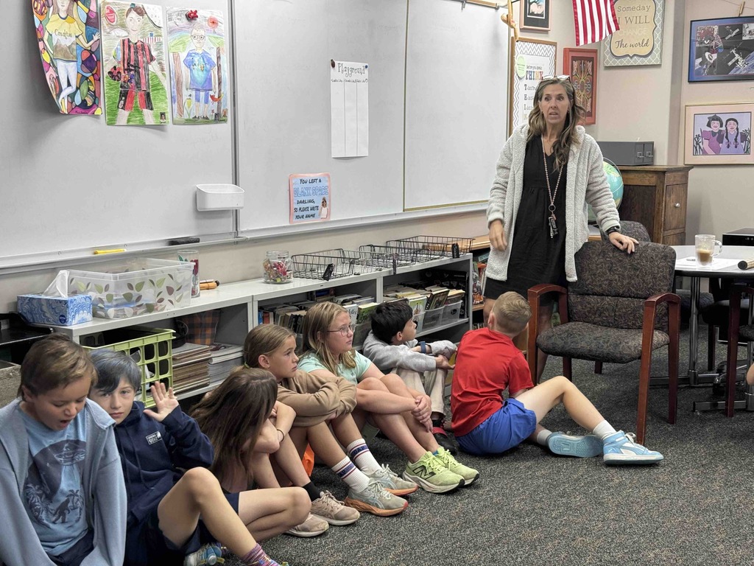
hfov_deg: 39.7
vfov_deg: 30.3
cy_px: 283
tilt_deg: -9.0
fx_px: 1046
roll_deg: -0.2
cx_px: 377
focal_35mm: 48
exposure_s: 1/60
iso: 100
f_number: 1.78
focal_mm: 6.76
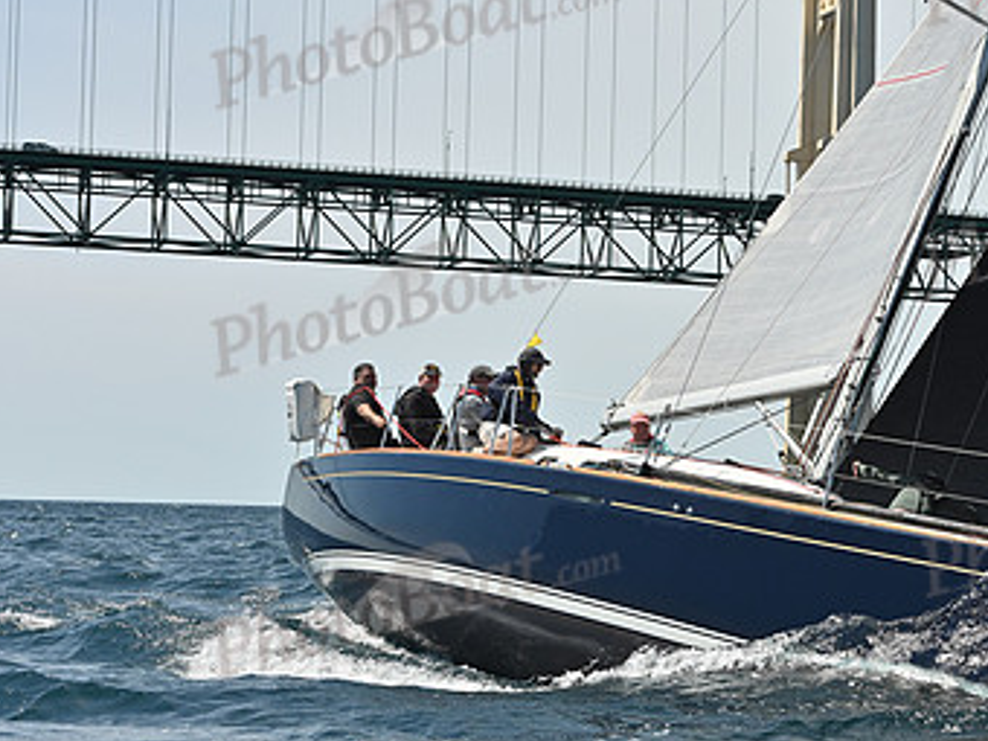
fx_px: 3282
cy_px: 411
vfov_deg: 12.9
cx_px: 773
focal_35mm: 115
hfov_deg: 17.0
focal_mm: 70
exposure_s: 1/1250
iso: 320
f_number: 8
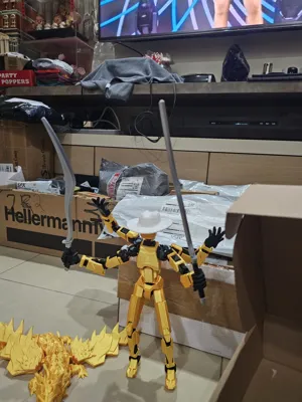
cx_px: 151
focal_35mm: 23
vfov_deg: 73.9
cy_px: 201
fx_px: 268
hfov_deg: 58.9
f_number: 1.7
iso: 640
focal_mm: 6.3
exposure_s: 1/25
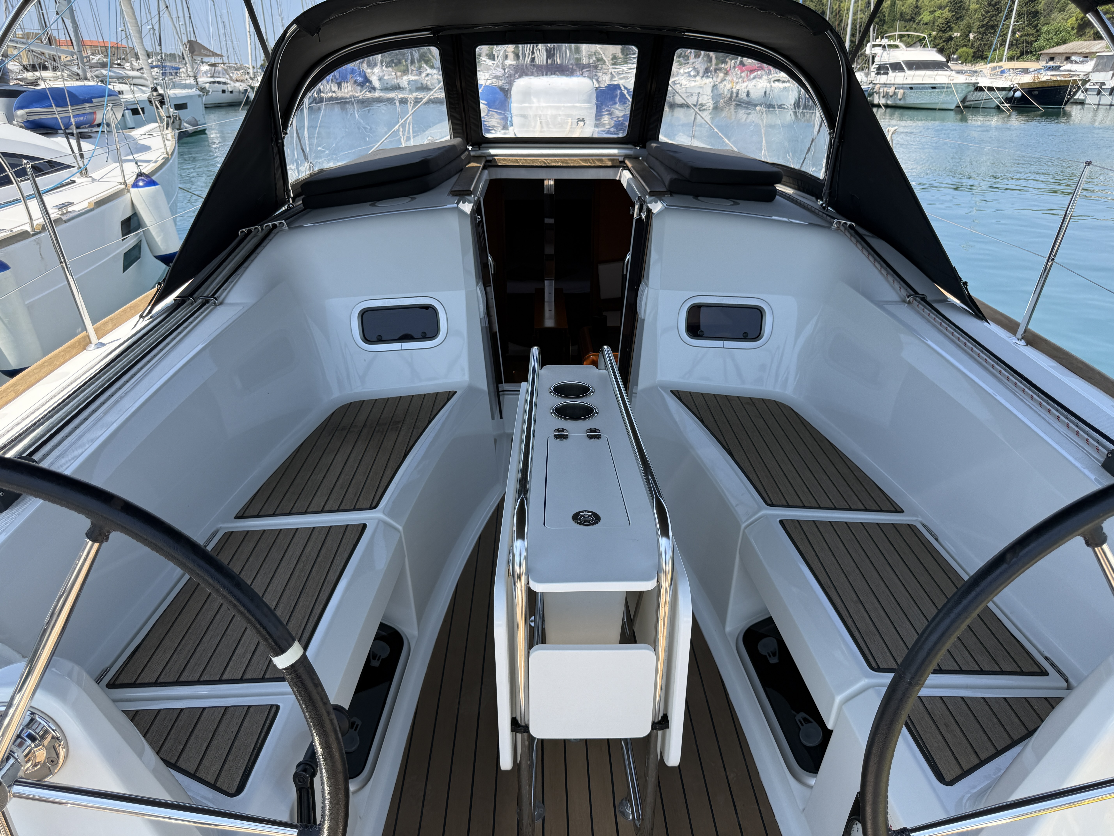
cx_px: 557
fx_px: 772
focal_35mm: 24
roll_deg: +0.1
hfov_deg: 71.6
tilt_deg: -22.0
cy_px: 418
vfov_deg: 56.8
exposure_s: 1/2110
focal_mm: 6.76
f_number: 1.78
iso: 100
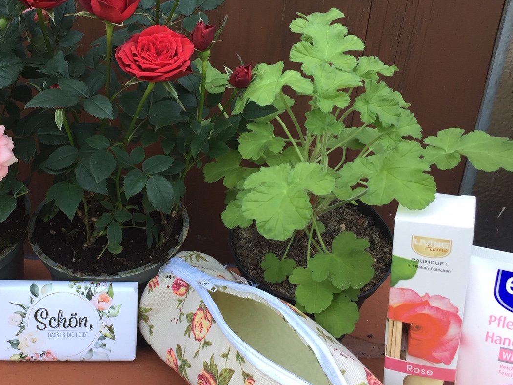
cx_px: 176
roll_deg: -2.5
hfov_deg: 41.6
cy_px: 185
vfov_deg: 32.2
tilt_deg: -26.3
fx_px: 667
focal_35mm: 45
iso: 50
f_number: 2.2
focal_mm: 4.15
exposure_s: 1/100
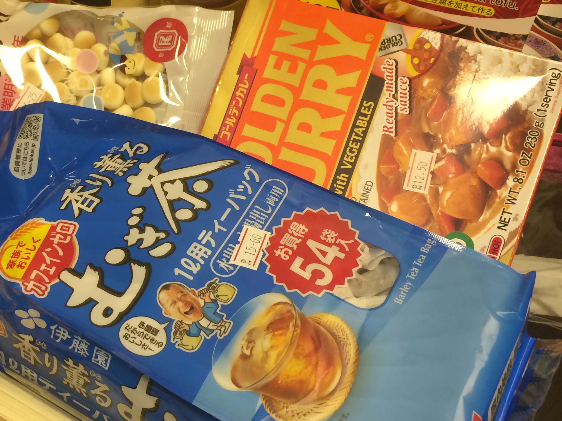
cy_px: 200
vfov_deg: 30.9
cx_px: 122
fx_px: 763
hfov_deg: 39.1
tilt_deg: -49.9
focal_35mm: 47
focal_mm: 4.15
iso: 100
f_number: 2.2
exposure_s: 1/33
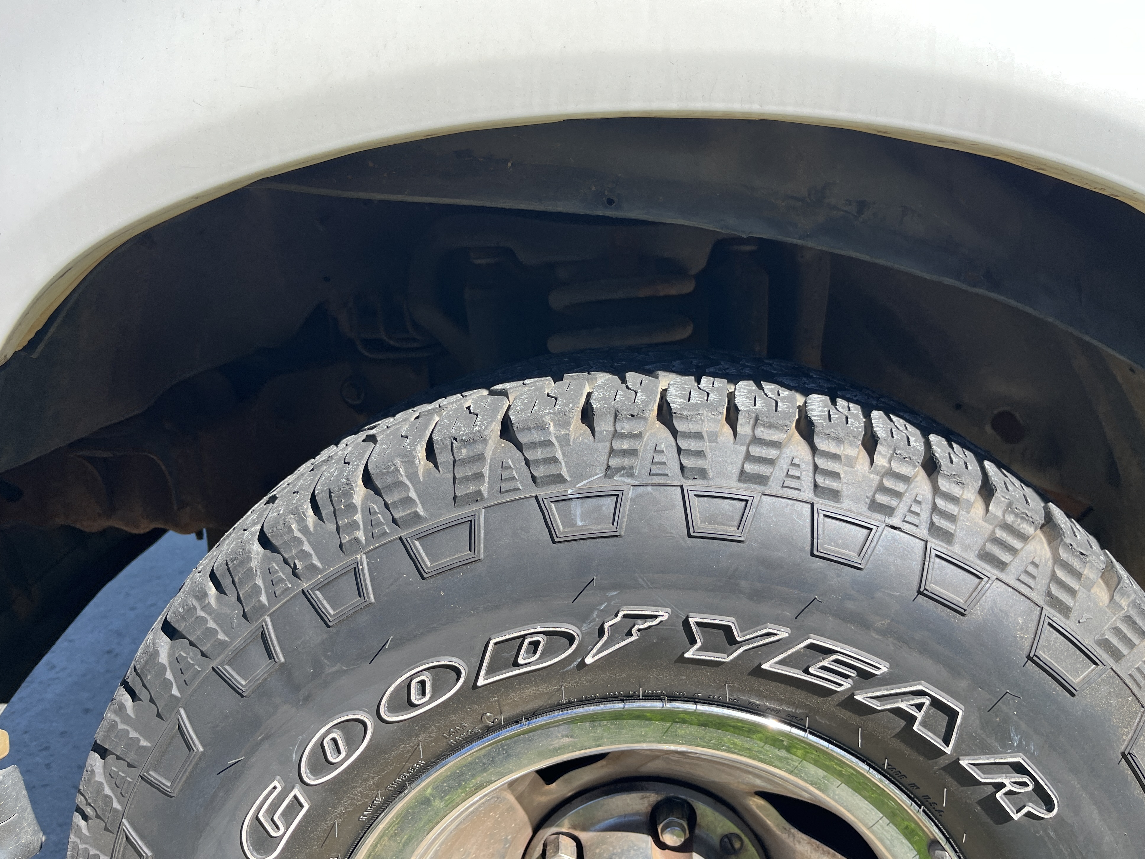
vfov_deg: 51.3
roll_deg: -0.3
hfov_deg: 65.3
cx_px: 571
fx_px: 893
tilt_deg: -14.0
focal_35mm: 27
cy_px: 417
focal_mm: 5.1
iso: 50
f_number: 1.6
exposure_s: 1/732
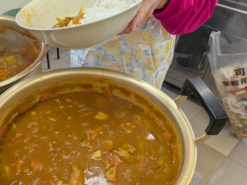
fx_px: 250
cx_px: 78
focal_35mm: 35
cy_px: 109
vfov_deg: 40.5
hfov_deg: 51.5
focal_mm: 4.53
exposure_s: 1/120
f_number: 1.7
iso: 43
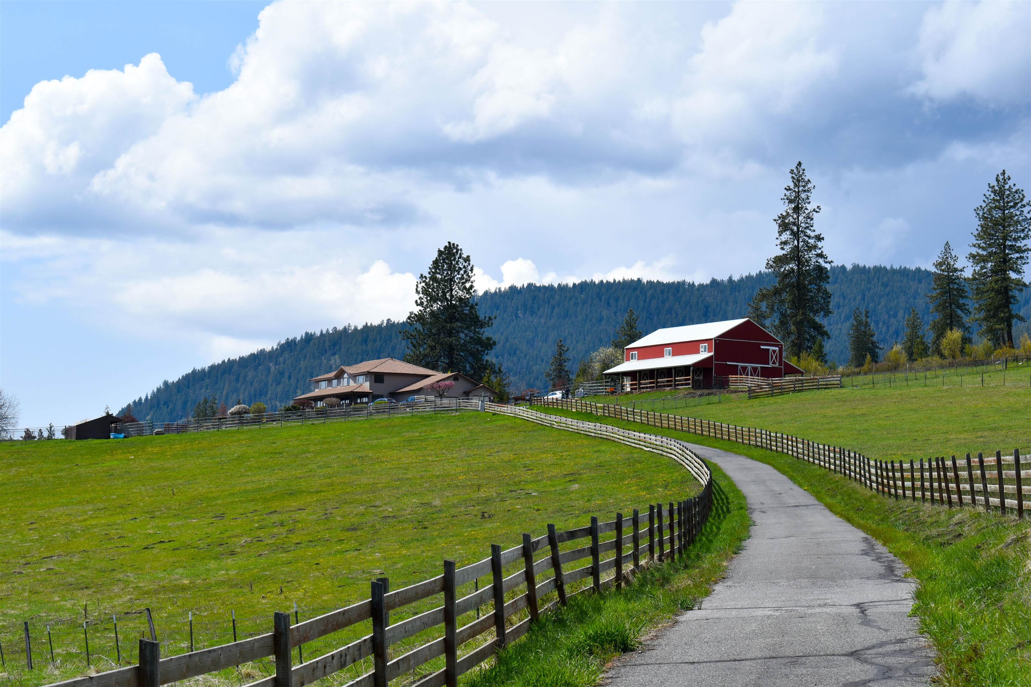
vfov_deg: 16.6
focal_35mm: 82
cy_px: 344
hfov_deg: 24.6
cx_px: 516
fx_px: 2363
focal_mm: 55
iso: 100
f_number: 10
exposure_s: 1/400
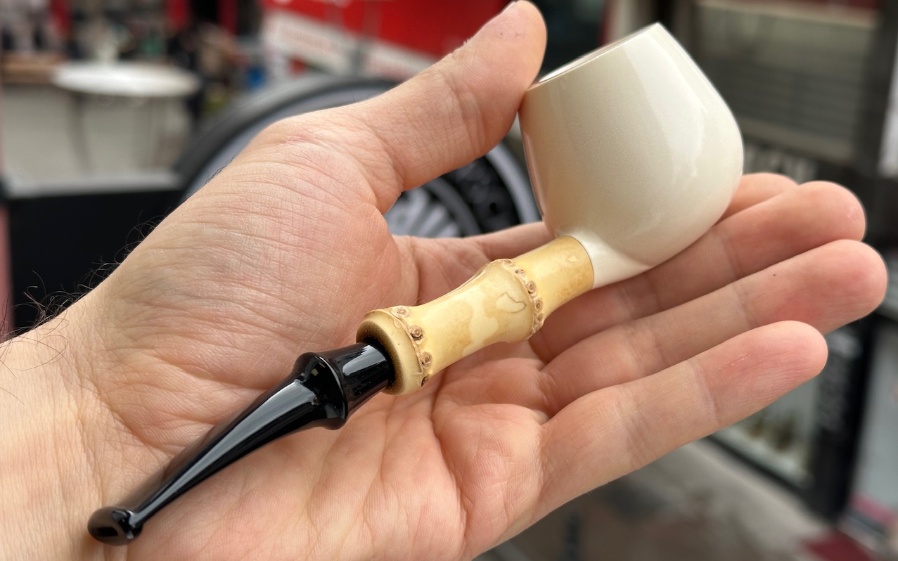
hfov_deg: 39.6
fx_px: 1248
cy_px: 283
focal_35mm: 51
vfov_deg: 25.3
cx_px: 449
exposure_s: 1/704
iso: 64
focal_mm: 6.86
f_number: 1.78
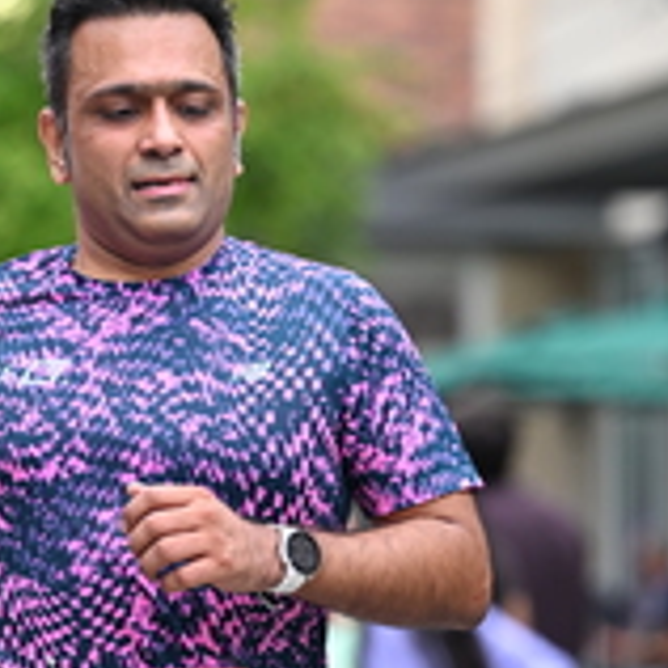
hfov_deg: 4.2
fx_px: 9017
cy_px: 317
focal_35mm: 413
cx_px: 163
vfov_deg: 4.2
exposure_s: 1/1600
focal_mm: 140
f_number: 2.8
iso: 640
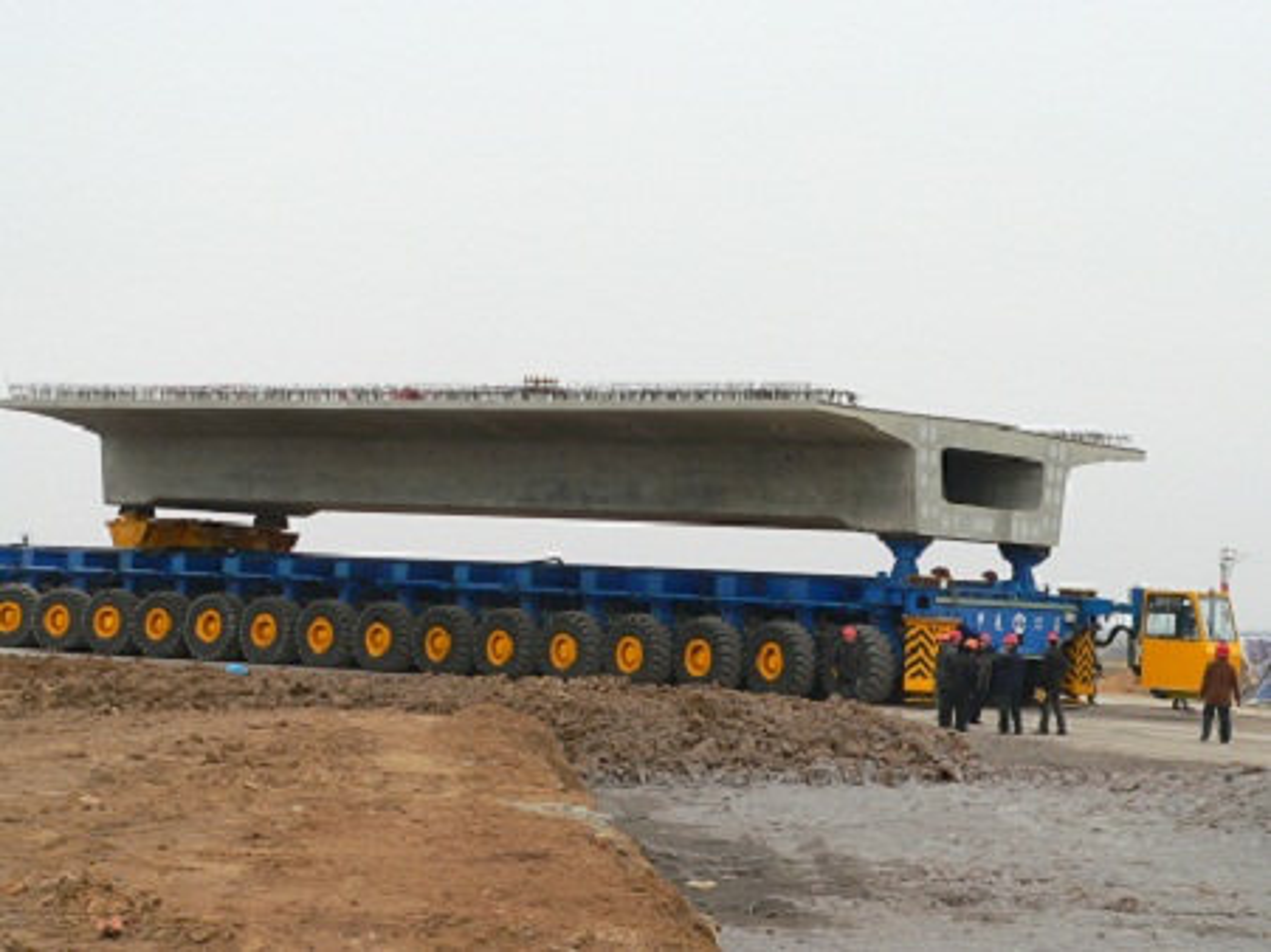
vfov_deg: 20.2
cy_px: 476
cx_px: 636
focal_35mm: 73
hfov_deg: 26.7
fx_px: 2680
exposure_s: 1/500
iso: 100
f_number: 4
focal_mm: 12.1
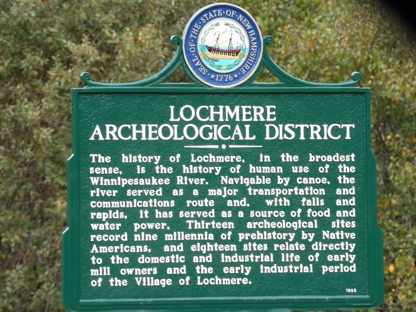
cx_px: 208
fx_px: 4362
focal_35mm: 363
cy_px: 156
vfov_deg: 4.1
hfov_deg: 5.5
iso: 102
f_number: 4.2
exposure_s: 1/100
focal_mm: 65.2
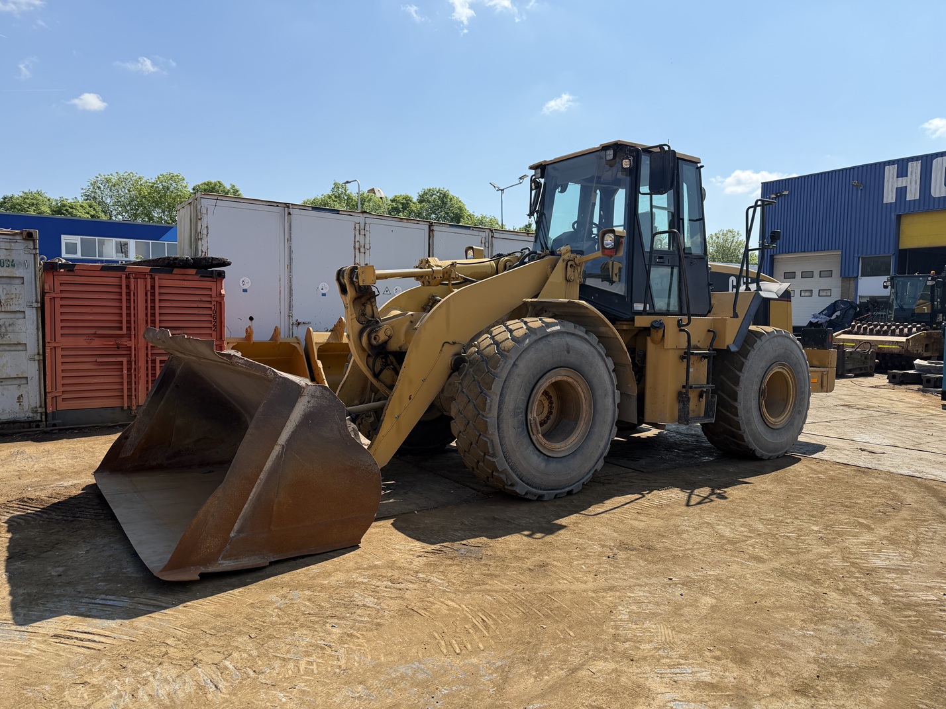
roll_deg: -1.1
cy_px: 354
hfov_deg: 71.6
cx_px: 473
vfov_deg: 56.8
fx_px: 656
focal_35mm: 24
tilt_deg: -2.1
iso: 100
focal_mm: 6.76
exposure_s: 1/4405
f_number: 1.78
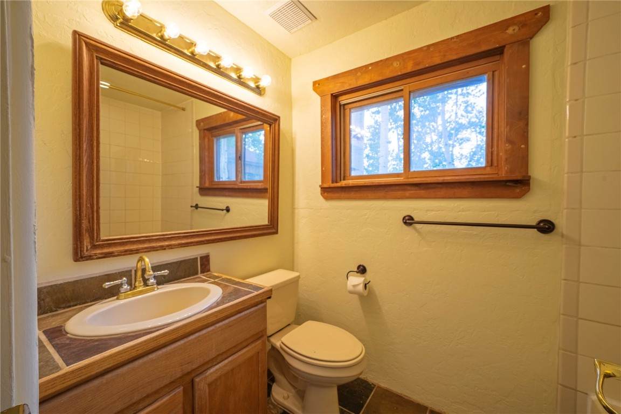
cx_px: 310
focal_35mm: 14
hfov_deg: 104.3
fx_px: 241
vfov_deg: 81.2
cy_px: 207
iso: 400
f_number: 8
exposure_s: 1/1000
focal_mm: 14
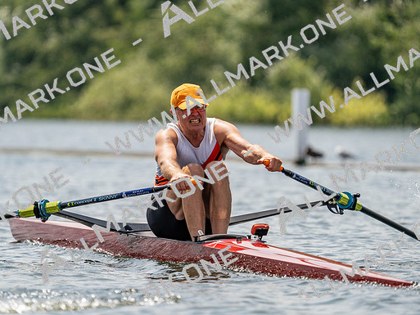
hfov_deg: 4.1
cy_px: 158
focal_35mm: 487
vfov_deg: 3.1
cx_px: 206
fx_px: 5910
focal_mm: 448
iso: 200
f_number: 6.3
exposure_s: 1/1600
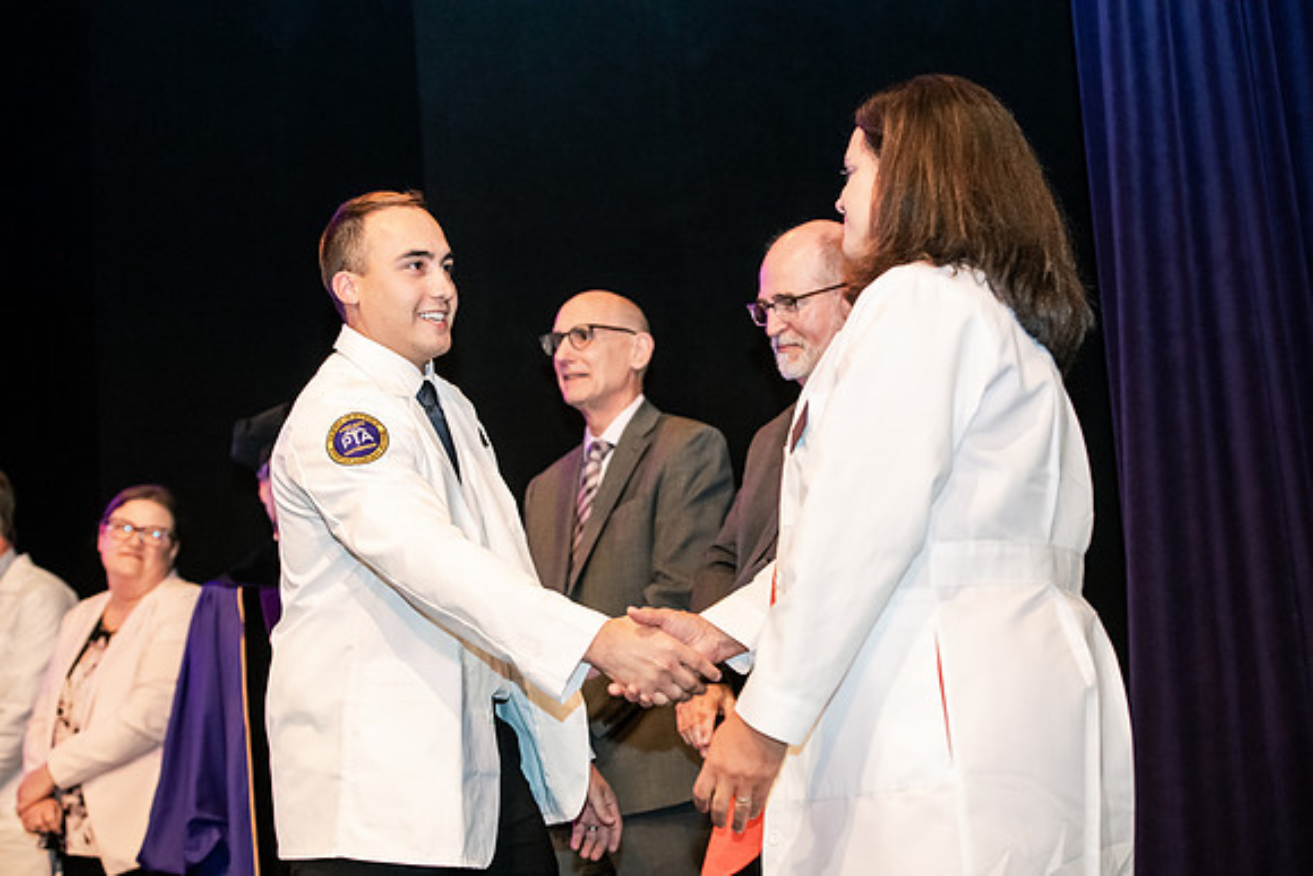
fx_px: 2554
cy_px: 438
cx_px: 656
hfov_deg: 28.8
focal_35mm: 70
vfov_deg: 19.5
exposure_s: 1/200
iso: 3200
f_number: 3.5
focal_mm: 70
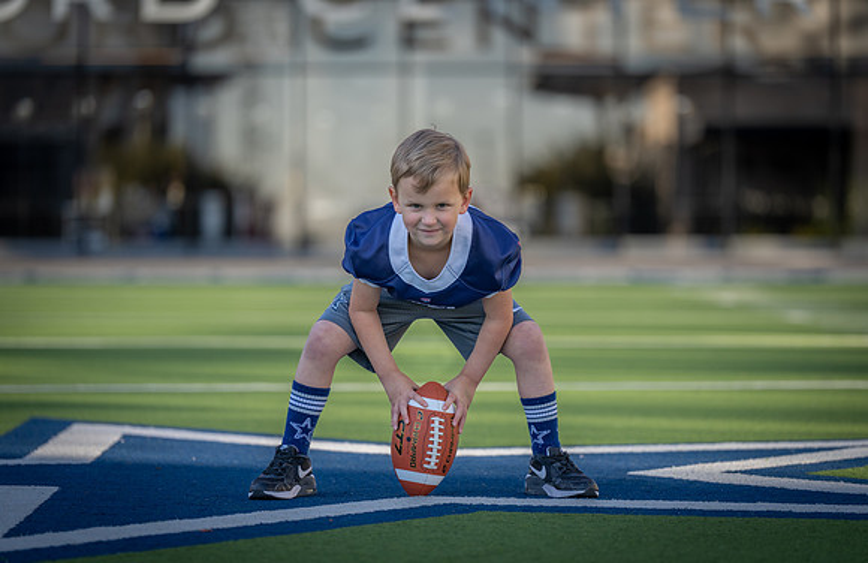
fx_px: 3696
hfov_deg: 13.4
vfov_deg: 8.7
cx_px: 438
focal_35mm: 155
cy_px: 290
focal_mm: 151
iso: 100
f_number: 2.8
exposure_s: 1/500
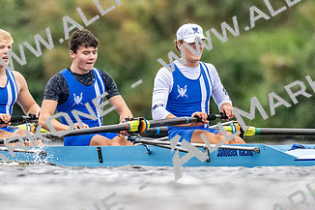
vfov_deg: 0.9
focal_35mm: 1603
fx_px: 14019
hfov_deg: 1.3
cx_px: 87
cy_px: 89
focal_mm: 600
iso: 4500
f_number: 4
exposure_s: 1/2500
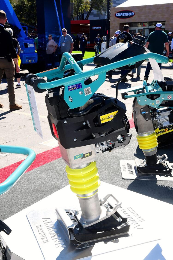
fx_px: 324
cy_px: 130
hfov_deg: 29.9
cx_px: 86
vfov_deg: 43.6
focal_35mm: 45
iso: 250
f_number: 10
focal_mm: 30
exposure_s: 1/250
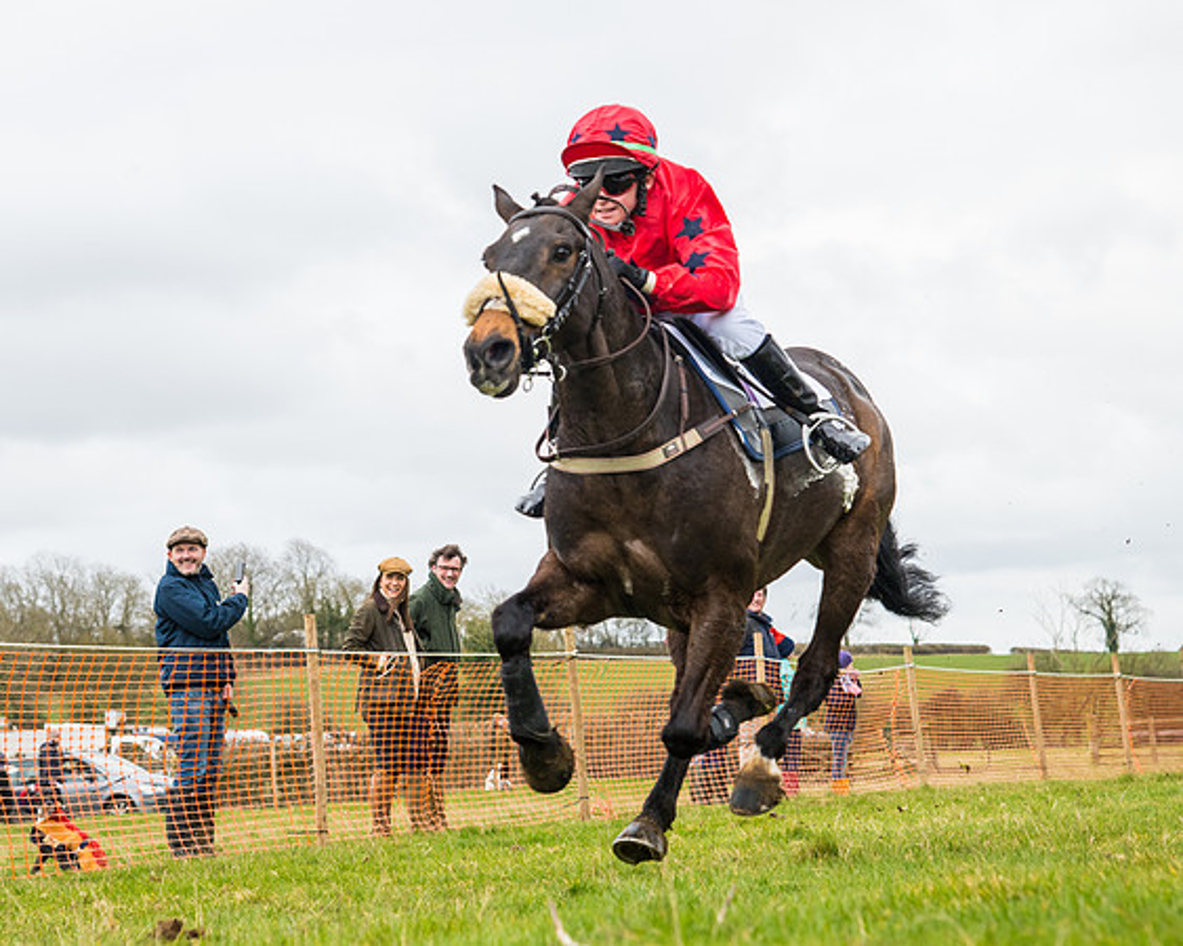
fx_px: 3108
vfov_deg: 17.3
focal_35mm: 89
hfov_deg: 21.6
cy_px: 427
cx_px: 553
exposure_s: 1/1000
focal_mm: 70
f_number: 5
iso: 1000
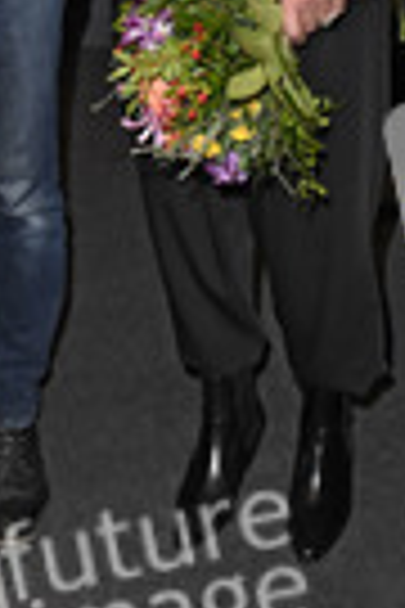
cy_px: -77
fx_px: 1350
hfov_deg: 17.1
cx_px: 207
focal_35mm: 80
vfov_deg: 23.6
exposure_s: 1/125
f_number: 6.3
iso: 3200
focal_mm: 18
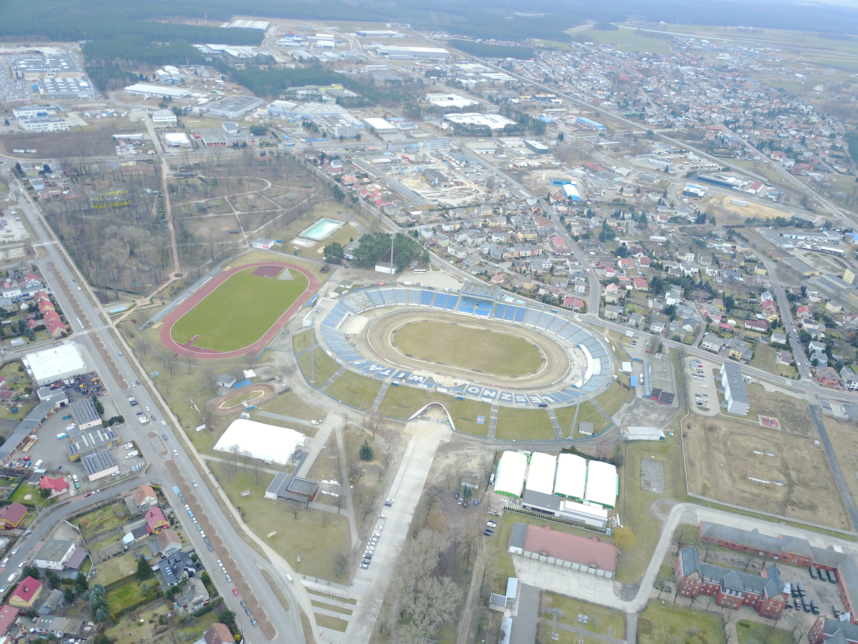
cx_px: 429
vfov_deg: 53.1
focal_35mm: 26
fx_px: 644
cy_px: 322
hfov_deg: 67.3
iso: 116
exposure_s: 1/25
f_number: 2.2
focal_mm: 4.7
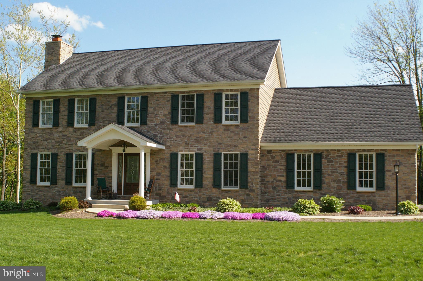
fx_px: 493
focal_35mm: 42
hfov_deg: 46.4
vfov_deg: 31.8
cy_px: 140
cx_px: 212
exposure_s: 1/750
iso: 800
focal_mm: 28
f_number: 8
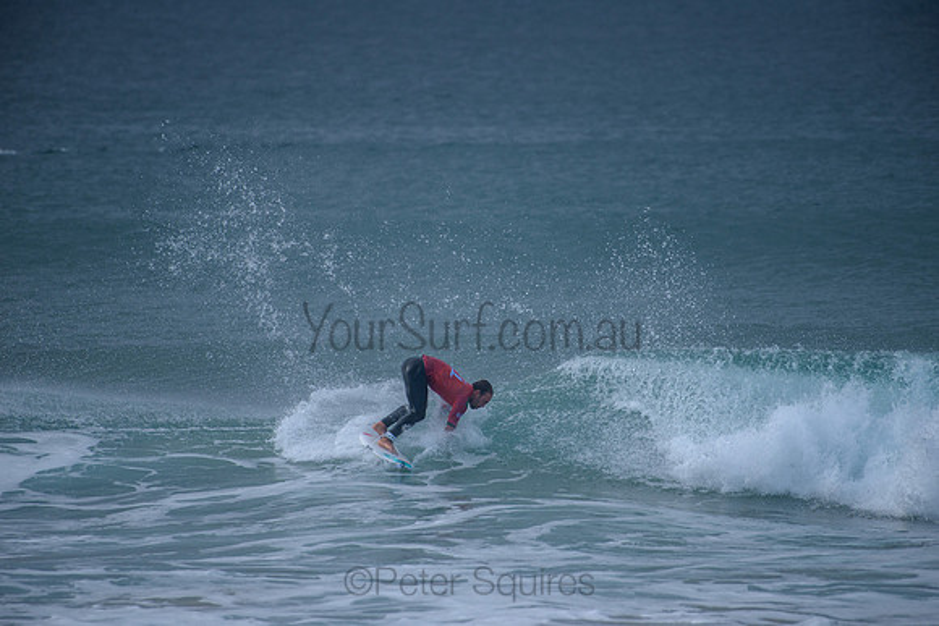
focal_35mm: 509
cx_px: 470
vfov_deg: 2.7
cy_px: 313
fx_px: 13272
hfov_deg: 4.1
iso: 320
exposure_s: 1/2000
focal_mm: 500
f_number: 5.6
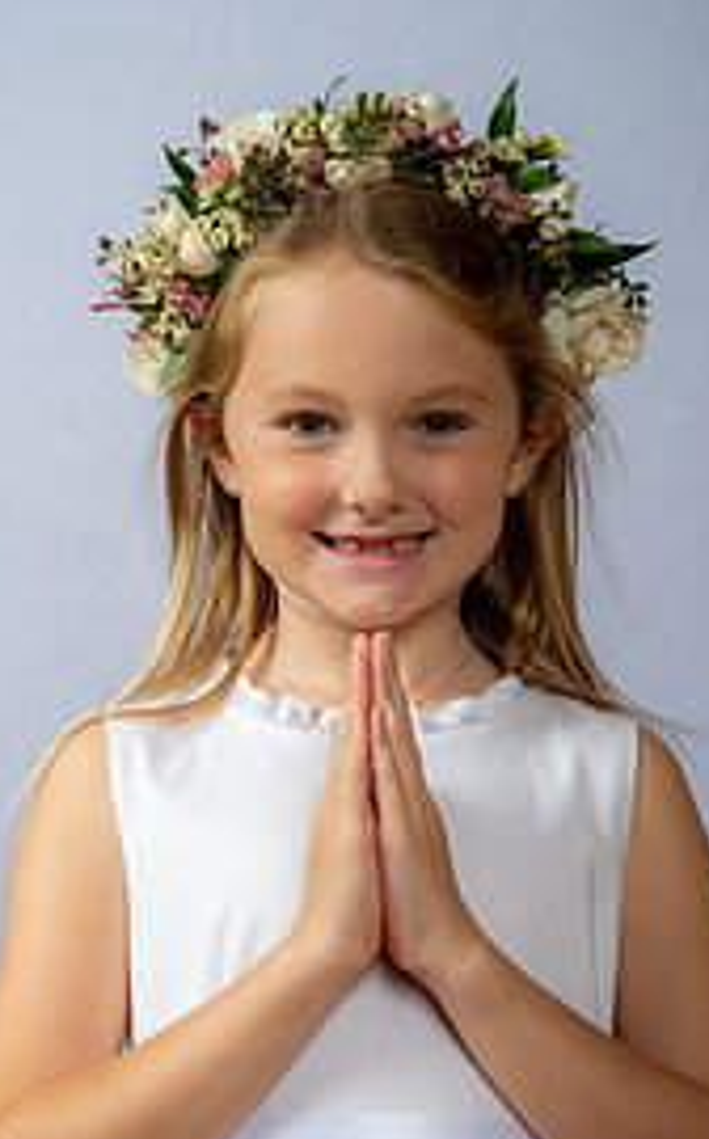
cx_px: 348
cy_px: 671
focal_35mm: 119
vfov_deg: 17.5
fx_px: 3691
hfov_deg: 11.0
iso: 250
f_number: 6.3
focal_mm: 70
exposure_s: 1/200
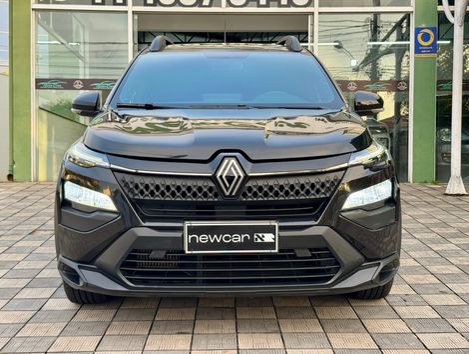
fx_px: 651
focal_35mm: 48
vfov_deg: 30.3
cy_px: 177
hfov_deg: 39.6
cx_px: 234
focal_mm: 6.76
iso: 160
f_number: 1.78
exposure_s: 1/193
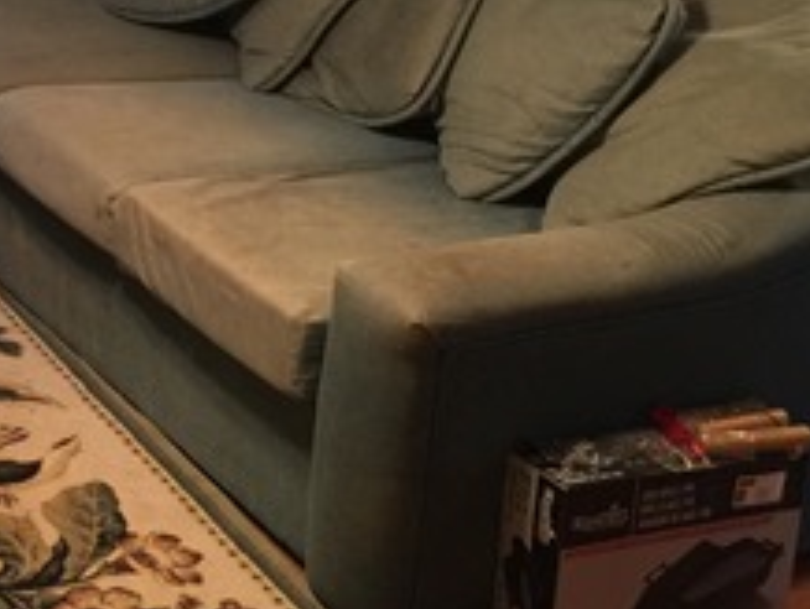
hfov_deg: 21.2
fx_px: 1991
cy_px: 52
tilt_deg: -17.2
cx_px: -197
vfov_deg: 17.1
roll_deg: -1.5
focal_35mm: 85
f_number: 2.2
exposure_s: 1/10
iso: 125
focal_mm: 4.15
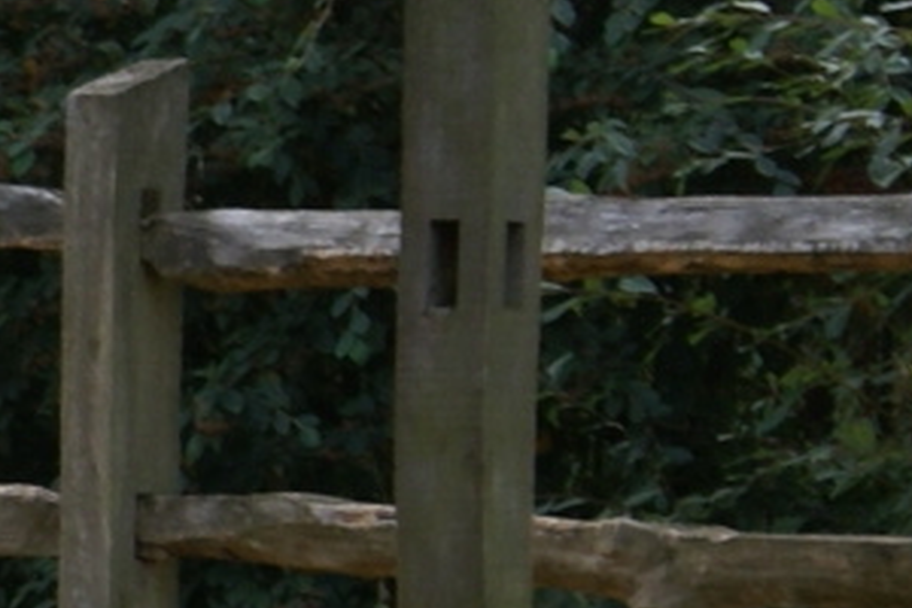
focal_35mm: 673
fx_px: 17048
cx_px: -1669
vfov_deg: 2.0
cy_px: 754
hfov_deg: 3.0
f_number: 5.6
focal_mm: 70
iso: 125
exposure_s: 1/125
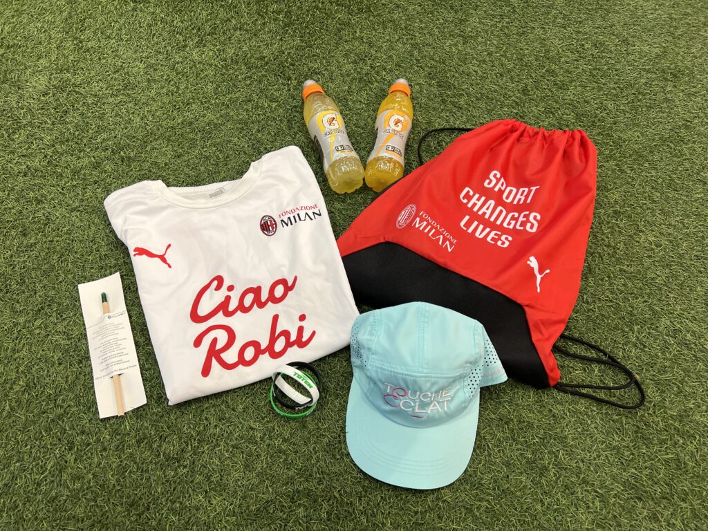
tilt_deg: -59.1
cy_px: 266
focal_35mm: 26
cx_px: 354
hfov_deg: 67.3
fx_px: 532
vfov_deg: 53.1
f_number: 1.5
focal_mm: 5.7
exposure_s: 1/121
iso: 125
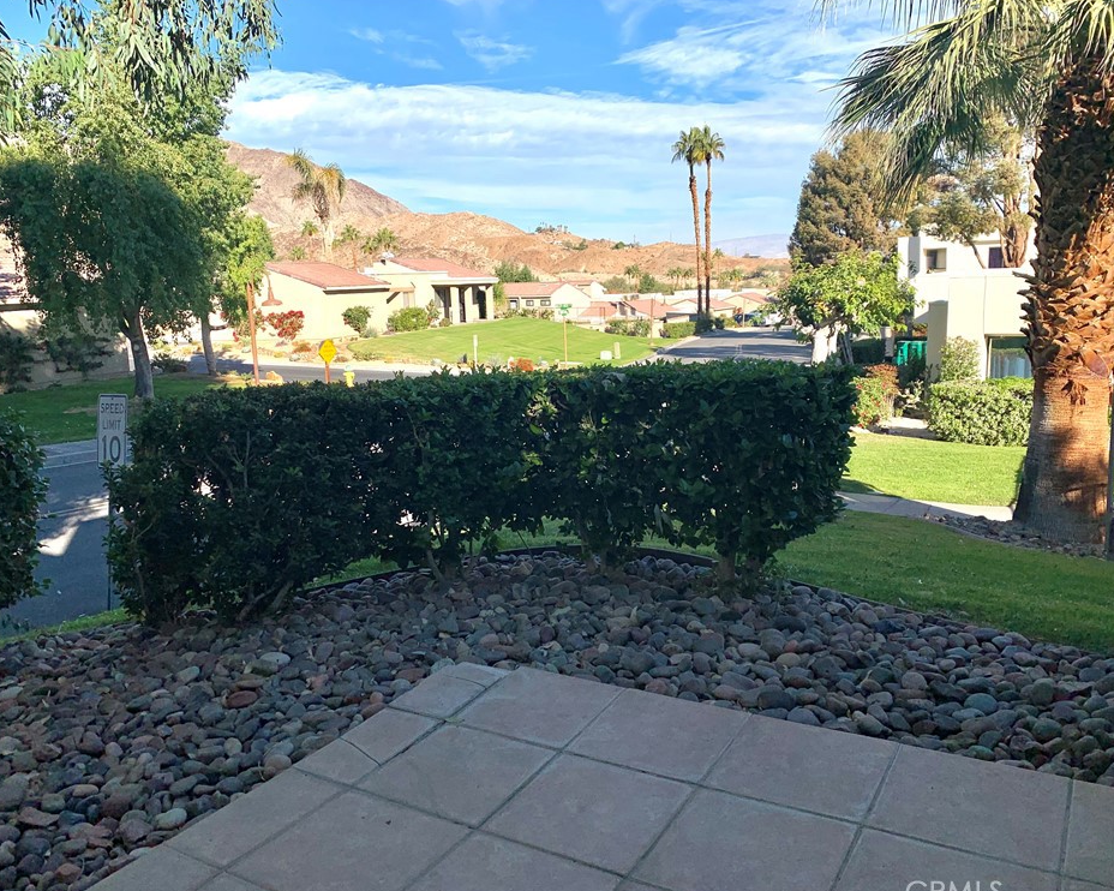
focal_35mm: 28
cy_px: 448
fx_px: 923
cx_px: 562
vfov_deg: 51.5
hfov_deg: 62.2
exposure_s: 1/4274
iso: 25
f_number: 1.8
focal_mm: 4.25
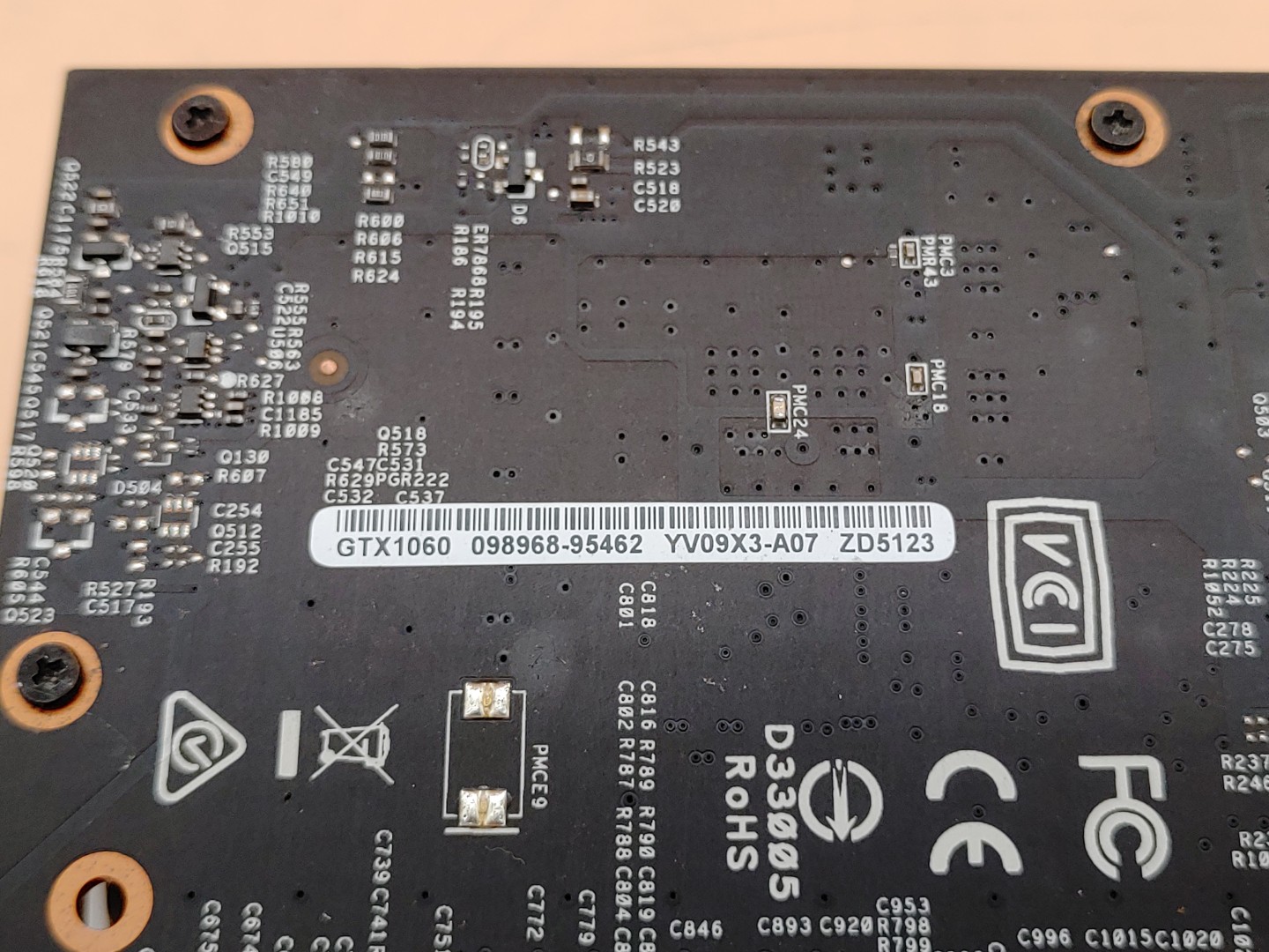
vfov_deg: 31.5
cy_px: 476
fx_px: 1686
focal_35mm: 46
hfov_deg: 41.2
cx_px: 634
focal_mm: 4.36
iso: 50
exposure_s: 1/100
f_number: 1.8
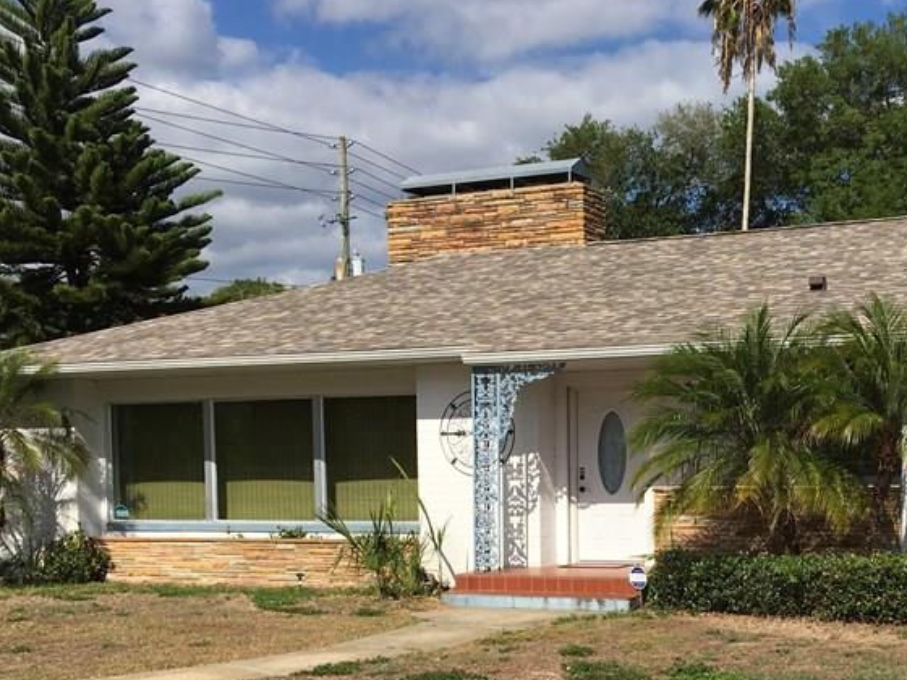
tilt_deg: -3.6
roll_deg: +0.0
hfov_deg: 35.4
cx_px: 671
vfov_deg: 26.8
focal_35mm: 53
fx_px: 1389
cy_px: 575
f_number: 2.2
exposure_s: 1/2404
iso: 25
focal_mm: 4.15
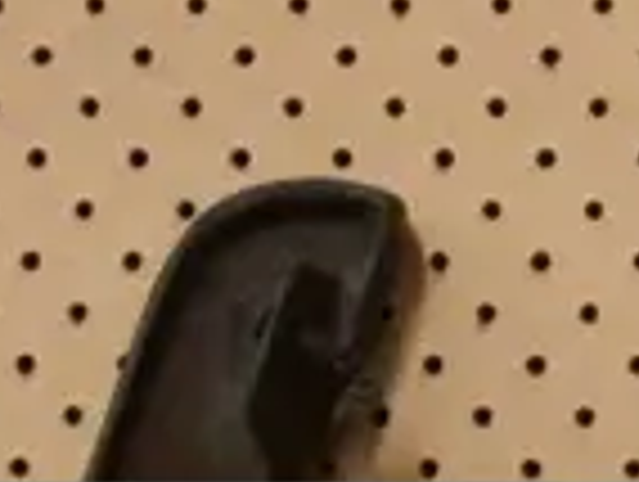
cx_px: 1498
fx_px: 15958
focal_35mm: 863
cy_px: -1230
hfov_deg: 2.3
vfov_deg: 1.7
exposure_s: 1/640
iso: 6400
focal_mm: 60
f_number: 5.6
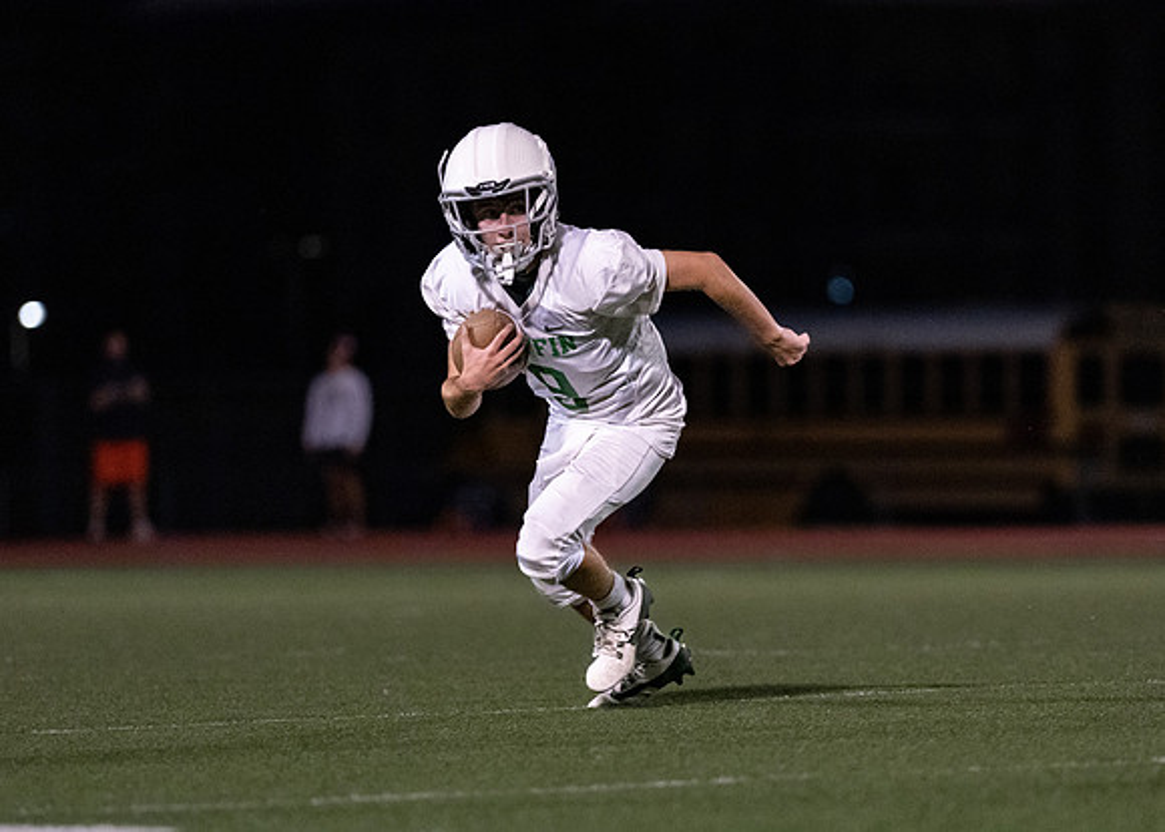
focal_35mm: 350
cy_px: 451
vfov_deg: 4.1
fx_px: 11569
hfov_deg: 5.8
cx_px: 700
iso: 4000
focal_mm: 200
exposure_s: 1/1000
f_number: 2.8
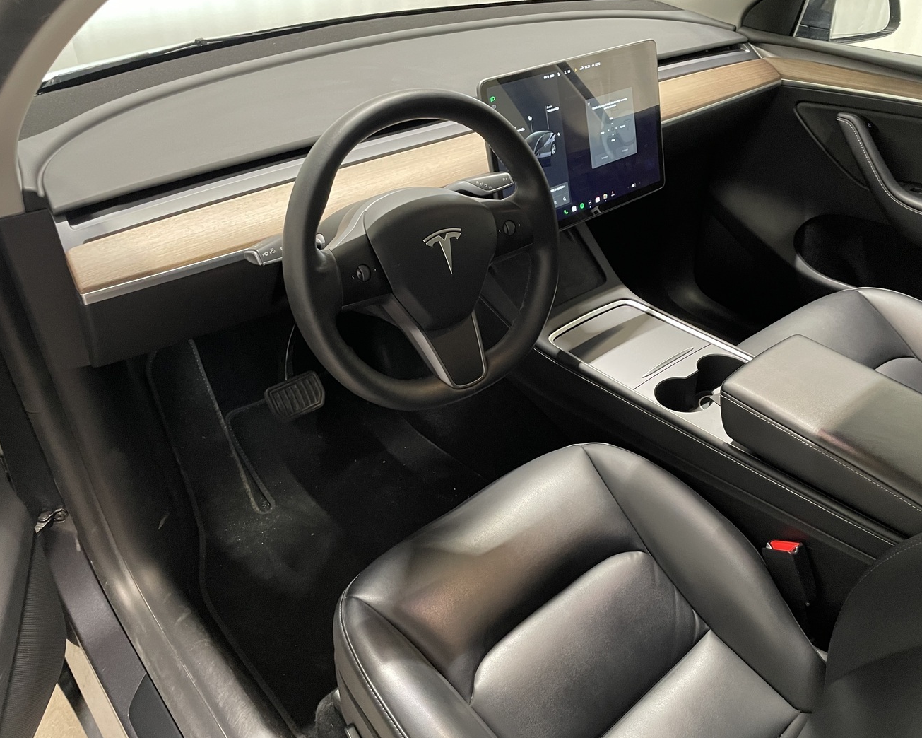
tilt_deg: -36.1
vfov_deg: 51.5
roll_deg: -2.5
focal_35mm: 28
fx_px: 764
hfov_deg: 62.1
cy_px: 365
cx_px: 506
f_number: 1.6
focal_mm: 4.2
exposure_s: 1/33
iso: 500
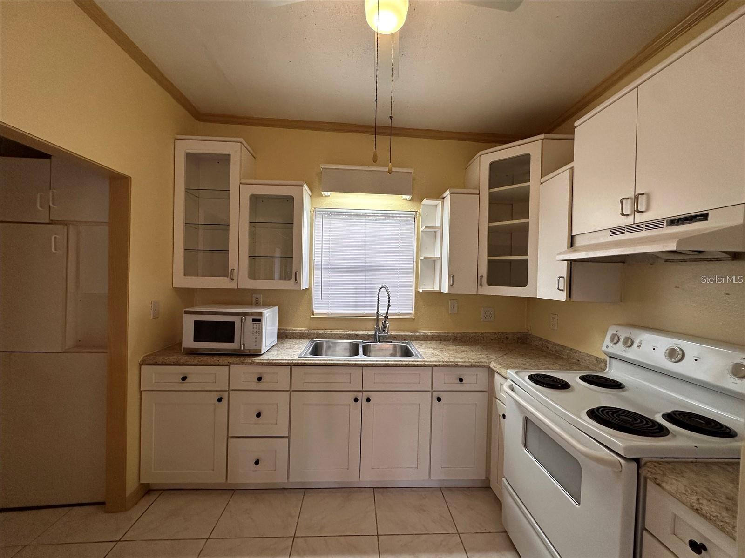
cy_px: 279
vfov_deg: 85.7
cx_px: 372
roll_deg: -1.2
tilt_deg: -0.2
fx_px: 301
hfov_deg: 102.1
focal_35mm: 14
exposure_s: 1/120
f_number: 2.2
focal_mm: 2.22
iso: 160
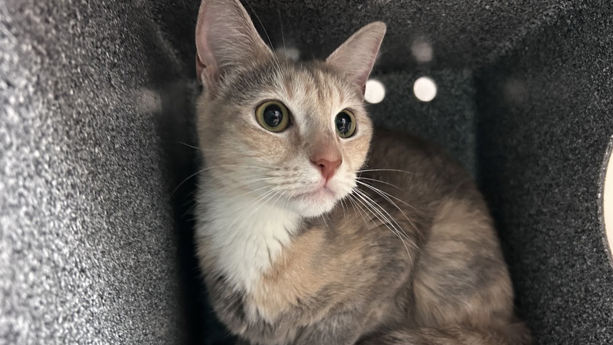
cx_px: 308
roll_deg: +3.8
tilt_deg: -2.0
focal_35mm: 29
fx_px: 471
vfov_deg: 39.8
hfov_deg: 66.1
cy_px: 223
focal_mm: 5.7
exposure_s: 1/30
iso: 500
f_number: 1.5
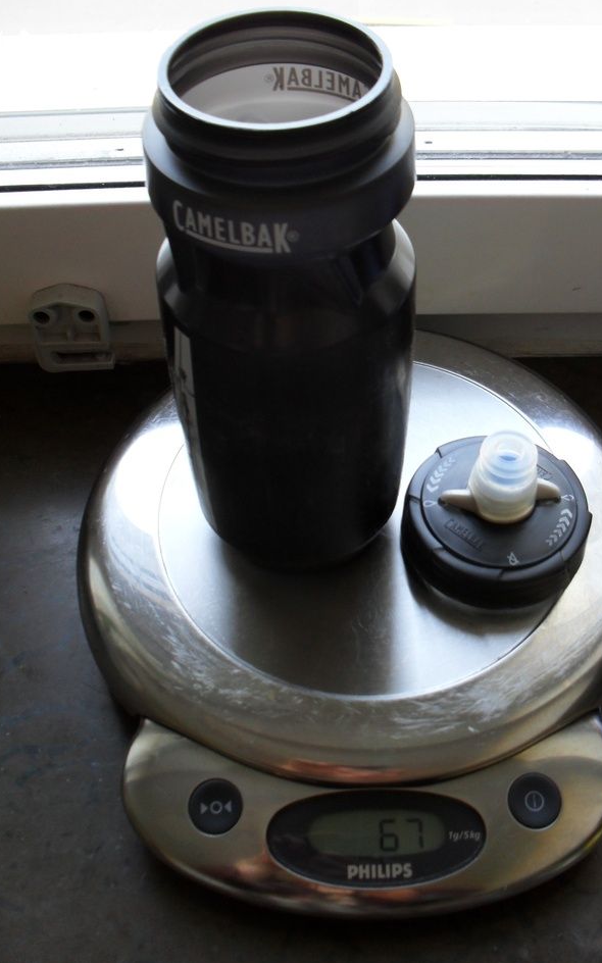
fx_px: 998
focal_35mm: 38
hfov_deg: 33.5
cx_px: 346
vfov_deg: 51.5
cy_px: 475
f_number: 3.2
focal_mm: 6.3
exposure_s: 1/30
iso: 160
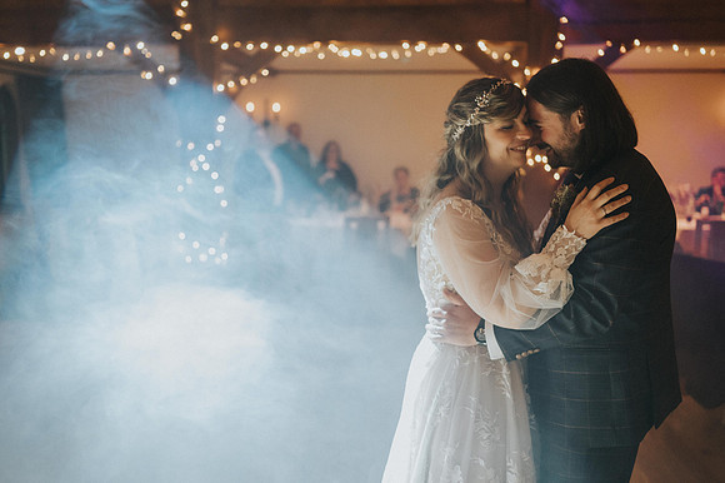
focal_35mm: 38
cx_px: 363
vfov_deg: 35.1
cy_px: 225
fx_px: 762
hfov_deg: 50.9
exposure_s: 1/160
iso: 3200
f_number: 1.8
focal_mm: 35
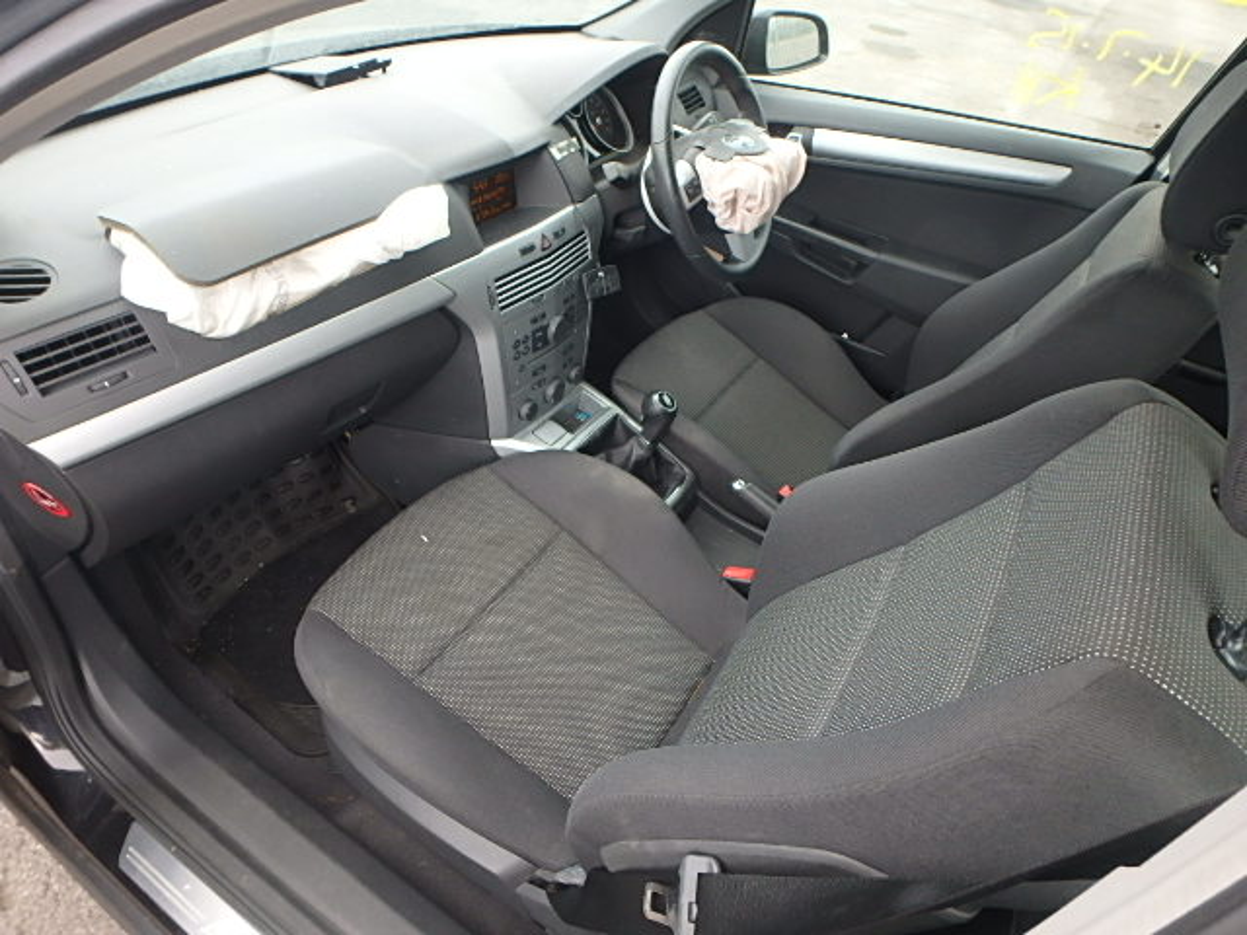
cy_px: 468
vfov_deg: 63.4
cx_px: 624
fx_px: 756
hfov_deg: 79.0
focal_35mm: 21
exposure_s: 1/80
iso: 125
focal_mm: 3.7
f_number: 3.5
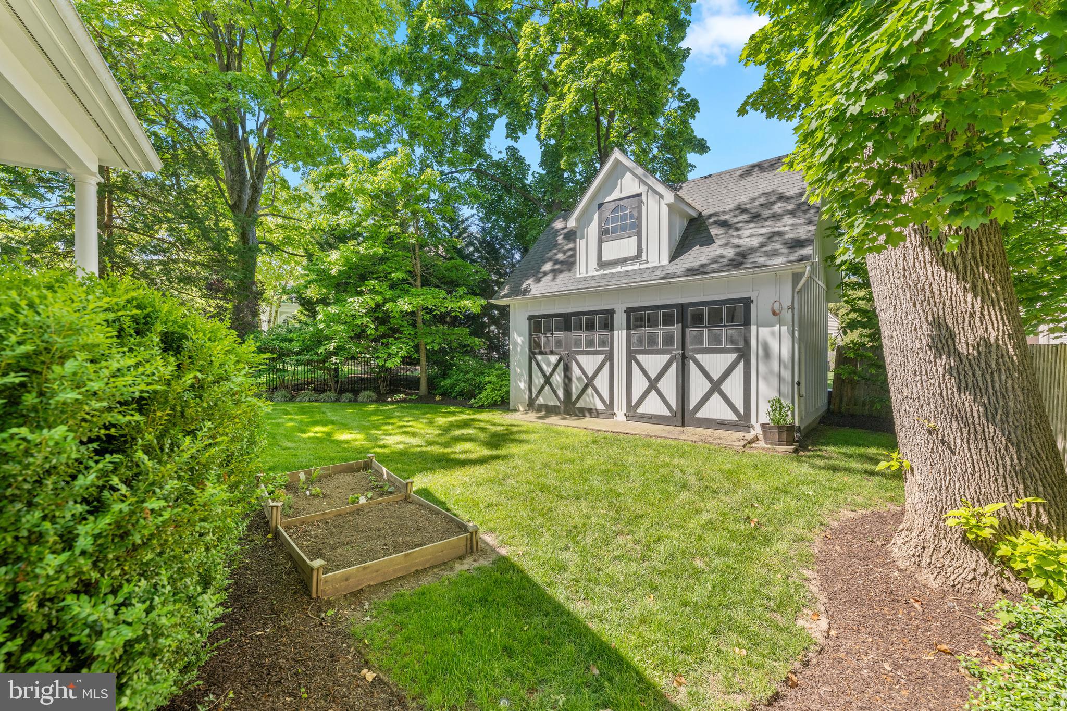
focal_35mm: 14
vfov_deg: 81.2
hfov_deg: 104.3
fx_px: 415
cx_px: 534
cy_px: 356
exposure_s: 1/80
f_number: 4.5
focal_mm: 14
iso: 250
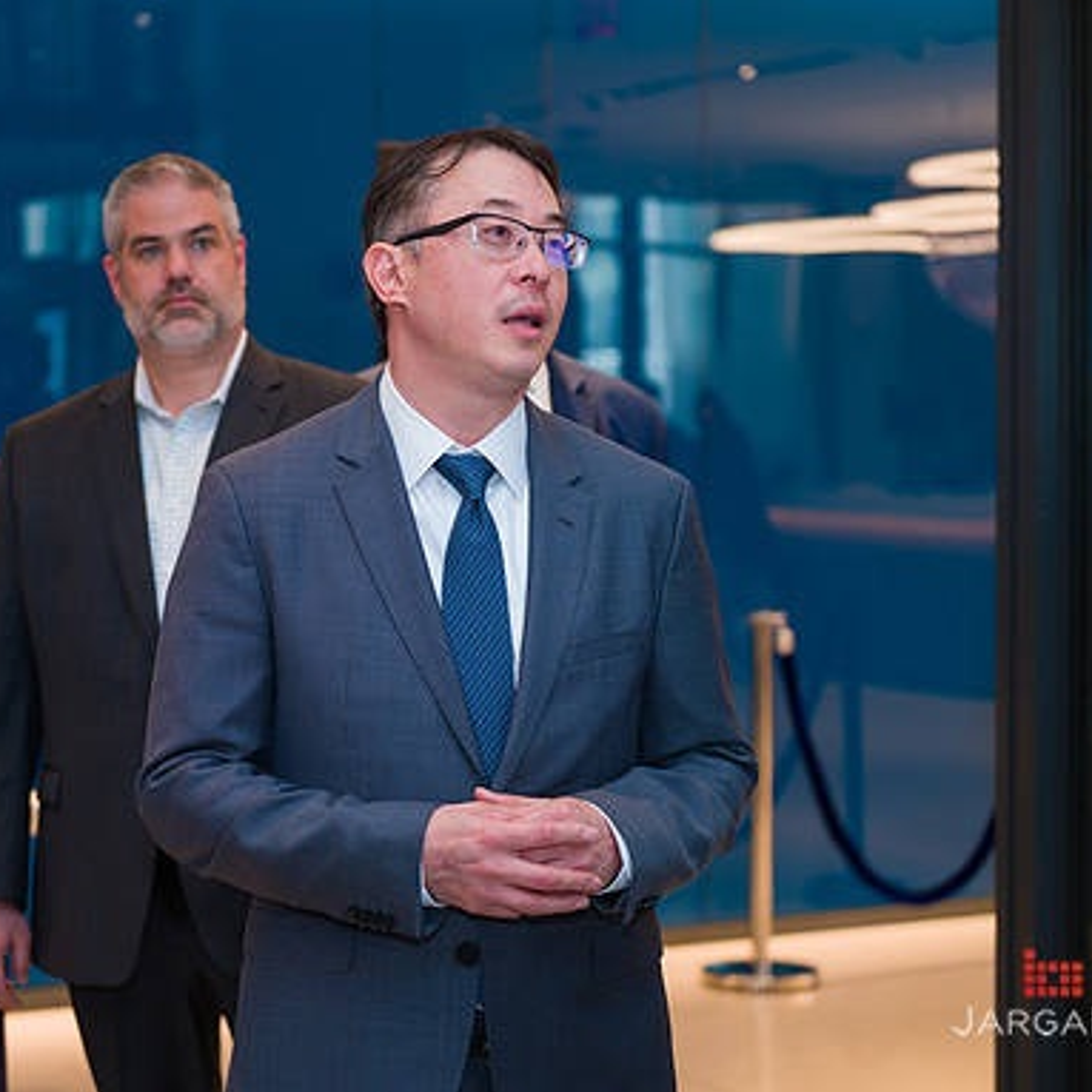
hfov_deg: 20.4
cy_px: 547
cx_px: 399
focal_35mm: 85
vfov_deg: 20.4
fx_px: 3034
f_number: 4
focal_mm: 66
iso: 800
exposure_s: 1/200
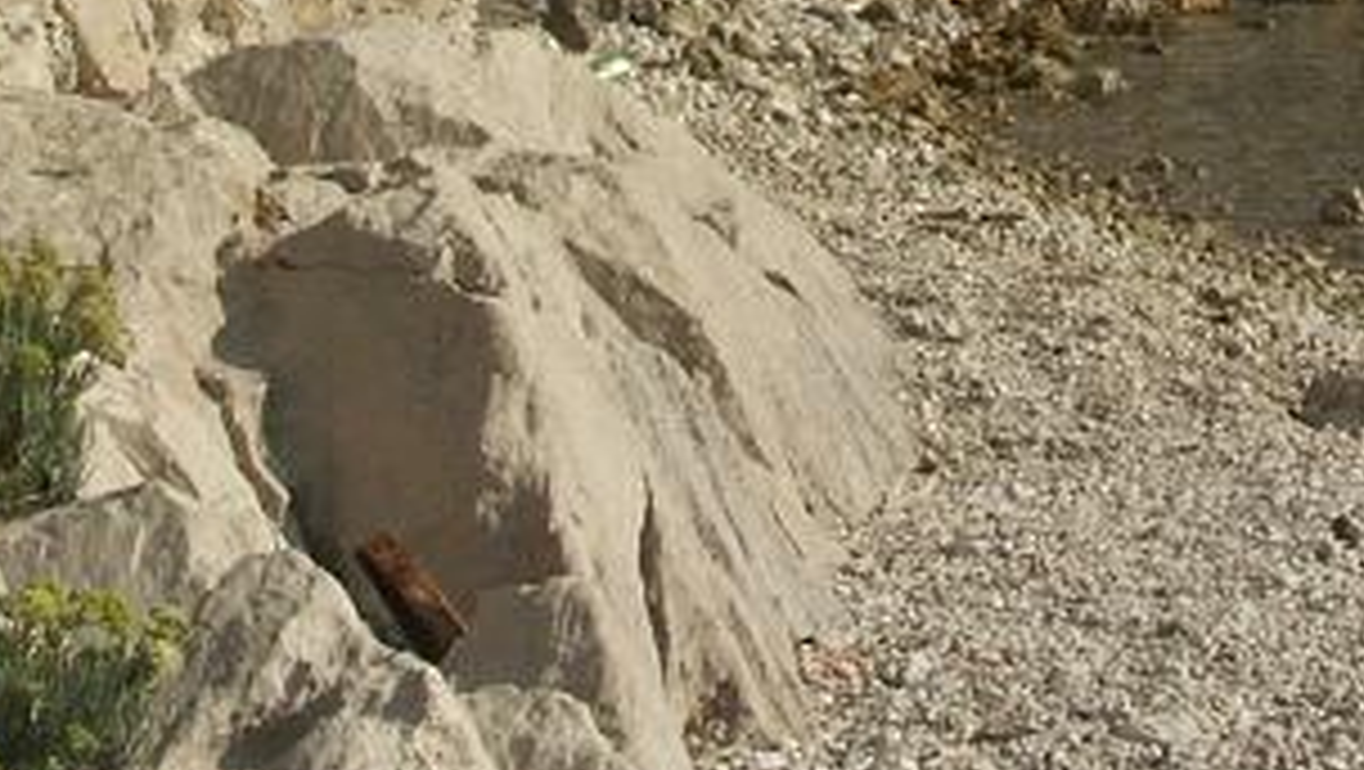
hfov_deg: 11.7
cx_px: 945
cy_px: -743
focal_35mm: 184
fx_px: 6660
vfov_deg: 6.4
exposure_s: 1/320
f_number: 8
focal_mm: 12.88
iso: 64
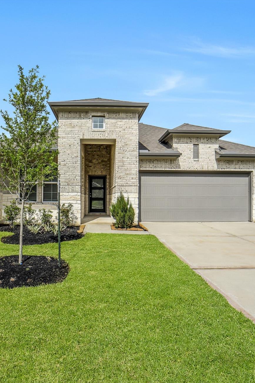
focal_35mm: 22
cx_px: 99
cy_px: 199
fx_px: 234
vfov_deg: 78.5
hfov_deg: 56.7
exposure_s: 1/1600
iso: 500
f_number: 11
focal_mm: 14
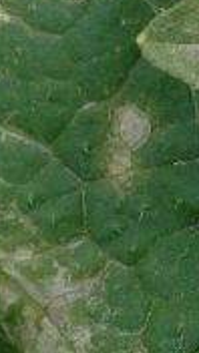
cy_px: 216
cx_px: -601
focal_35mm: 748
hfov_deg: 1.6
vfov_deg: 2.9
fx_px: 7020
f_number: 11
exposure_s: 1/160
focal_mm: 105
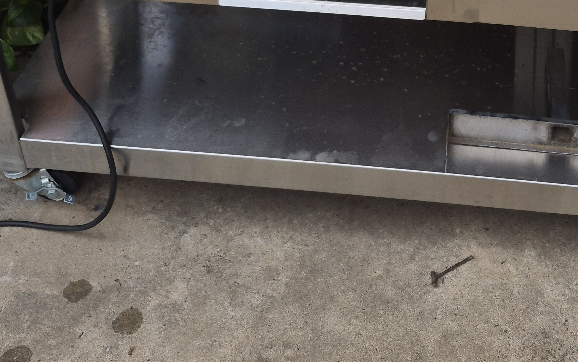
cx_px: 404
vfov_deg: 20.6
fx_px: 882
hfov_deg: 35.8
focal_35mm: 56
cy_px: -136
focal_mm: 5.4
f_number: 1.8
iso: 80
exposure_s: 1/3152
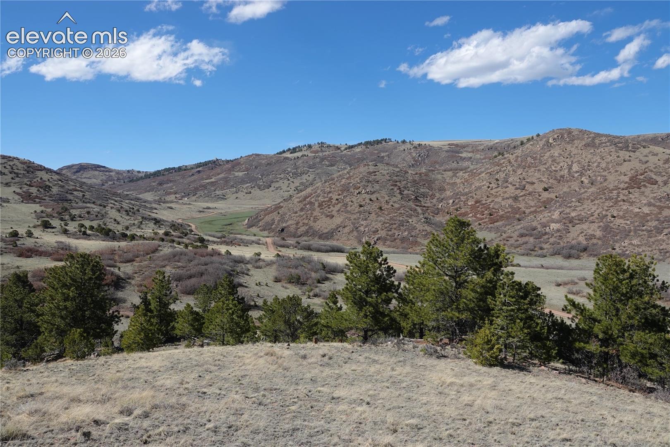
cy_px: 224
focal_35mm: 31
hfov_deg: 60.3
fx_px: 577
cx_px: 335
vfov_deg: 42.3
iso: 100
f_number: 4
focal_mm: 11.51
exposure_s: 1/800
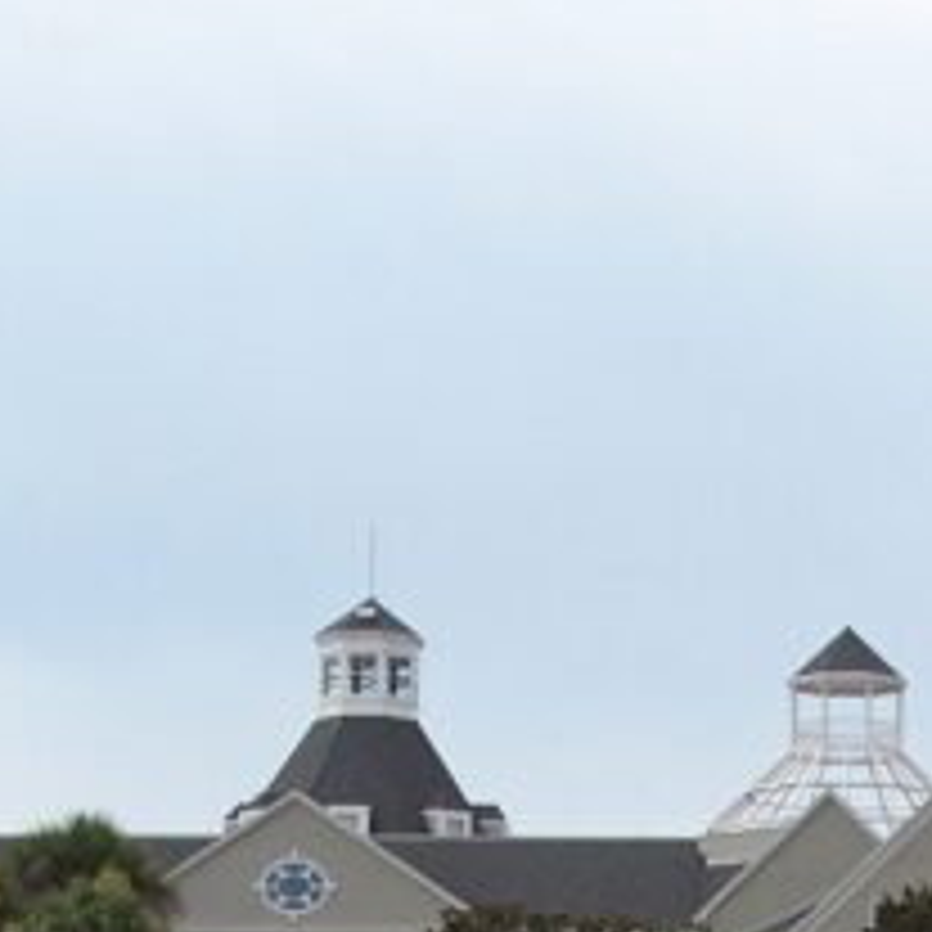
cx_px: 671
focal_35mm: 128
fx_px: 3899
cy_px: 1202
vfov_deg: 13.2
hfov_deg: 13.6
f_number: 4
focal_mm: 8
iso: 100
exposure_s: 1/1000
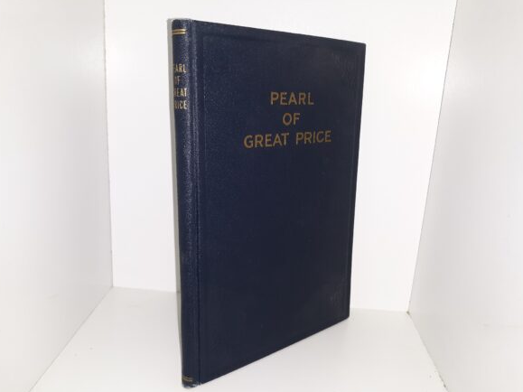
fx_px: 438
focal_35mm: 29
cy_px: 201
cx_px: 257
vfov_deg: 48.2
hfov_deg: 61.7
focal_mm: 3.7
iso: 64
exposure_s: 1/120
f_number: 1.7
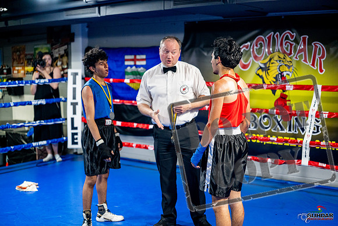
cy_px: 113
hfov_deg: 39.6
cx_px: 169
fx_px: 470
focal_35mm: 50
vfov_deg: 27.0
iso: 4000
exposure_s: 1/800
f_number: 2
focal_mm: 50
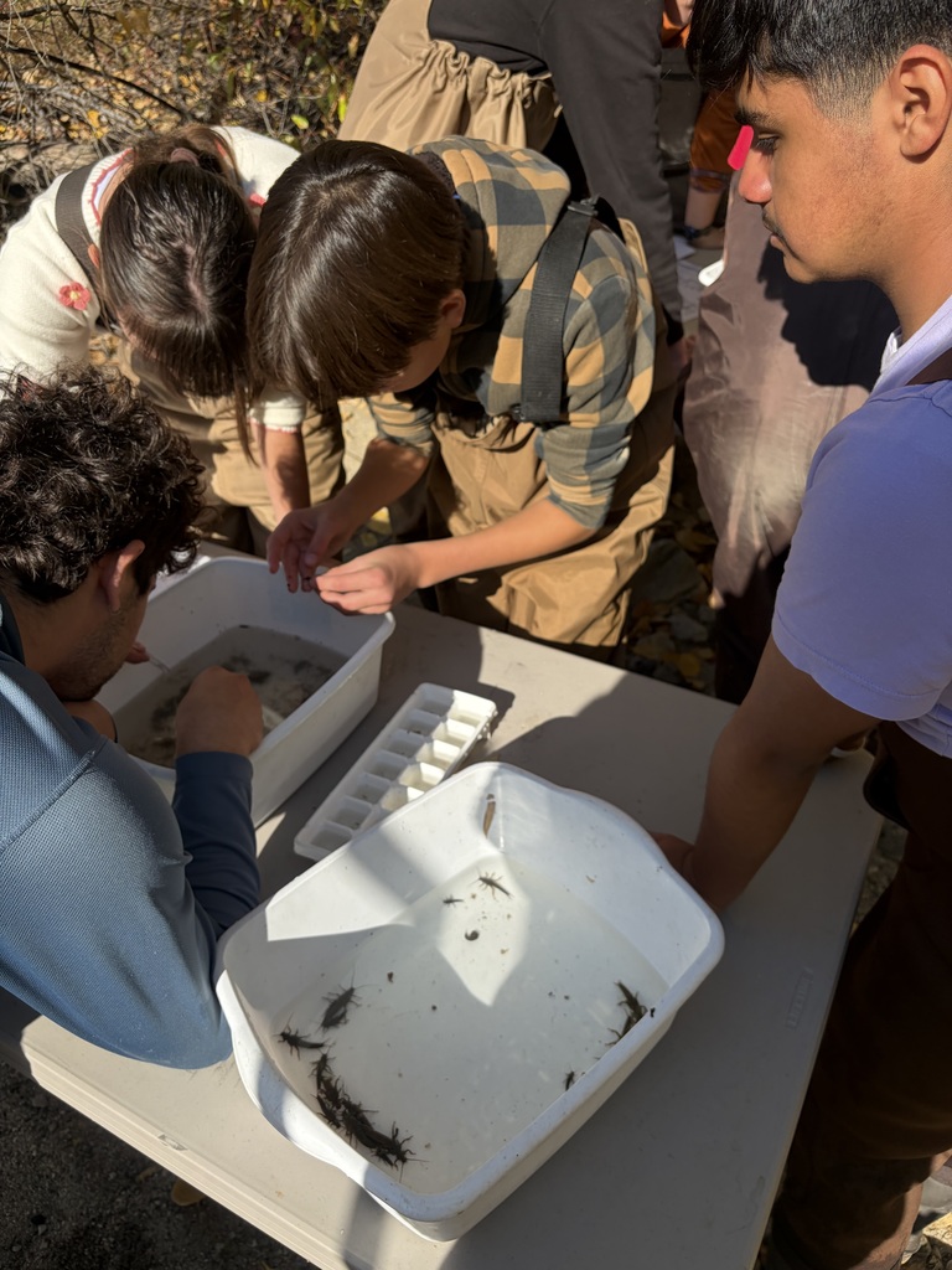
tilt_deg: -37.8
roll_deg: +3.7
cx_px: 476
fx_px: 953
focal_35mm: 26
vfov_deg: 67.3
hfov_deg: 53.1
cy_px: 635
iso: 50
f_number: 1.6
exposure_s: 1/1706
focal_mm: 5.96
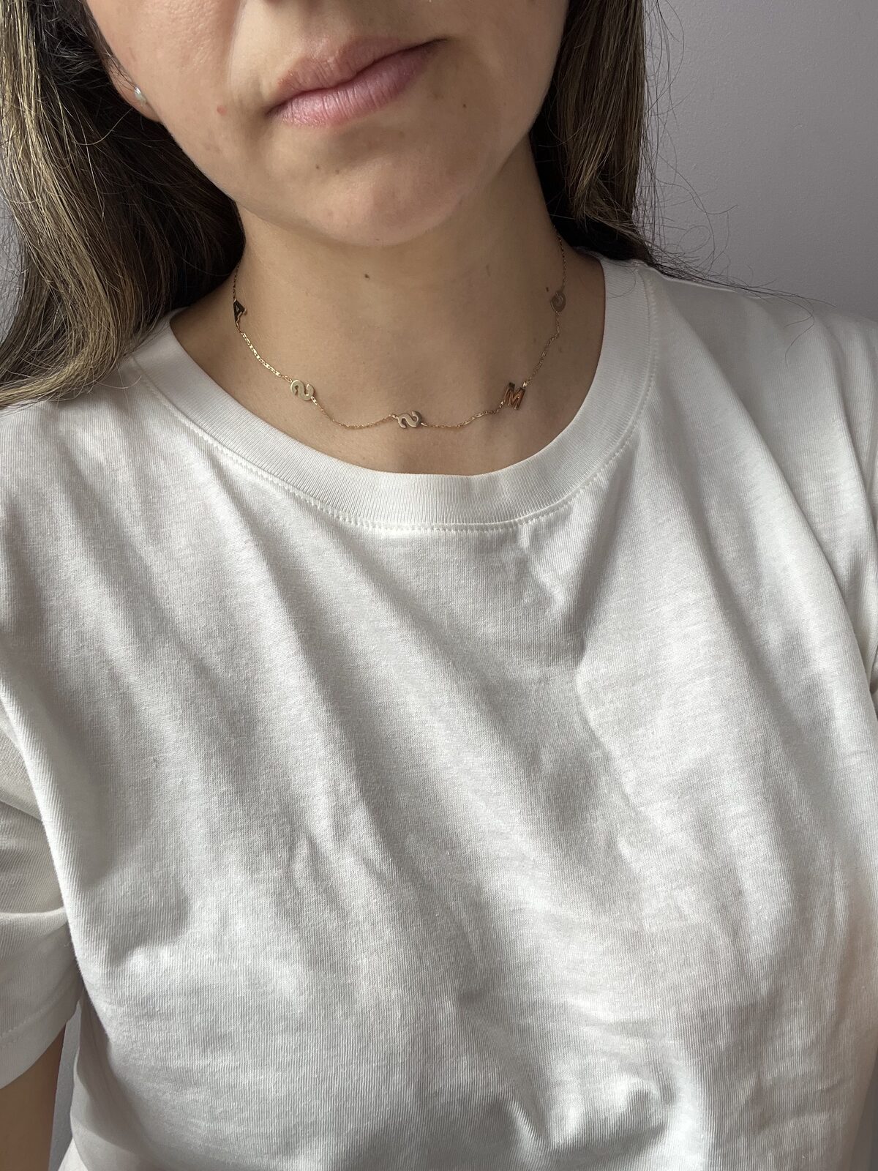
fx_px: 1015
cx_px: 439
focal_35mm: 30
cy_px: 586
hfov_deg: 46.8
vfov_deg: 60.0
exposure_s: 1/121
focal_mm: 2.71
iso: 40
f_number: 2.2
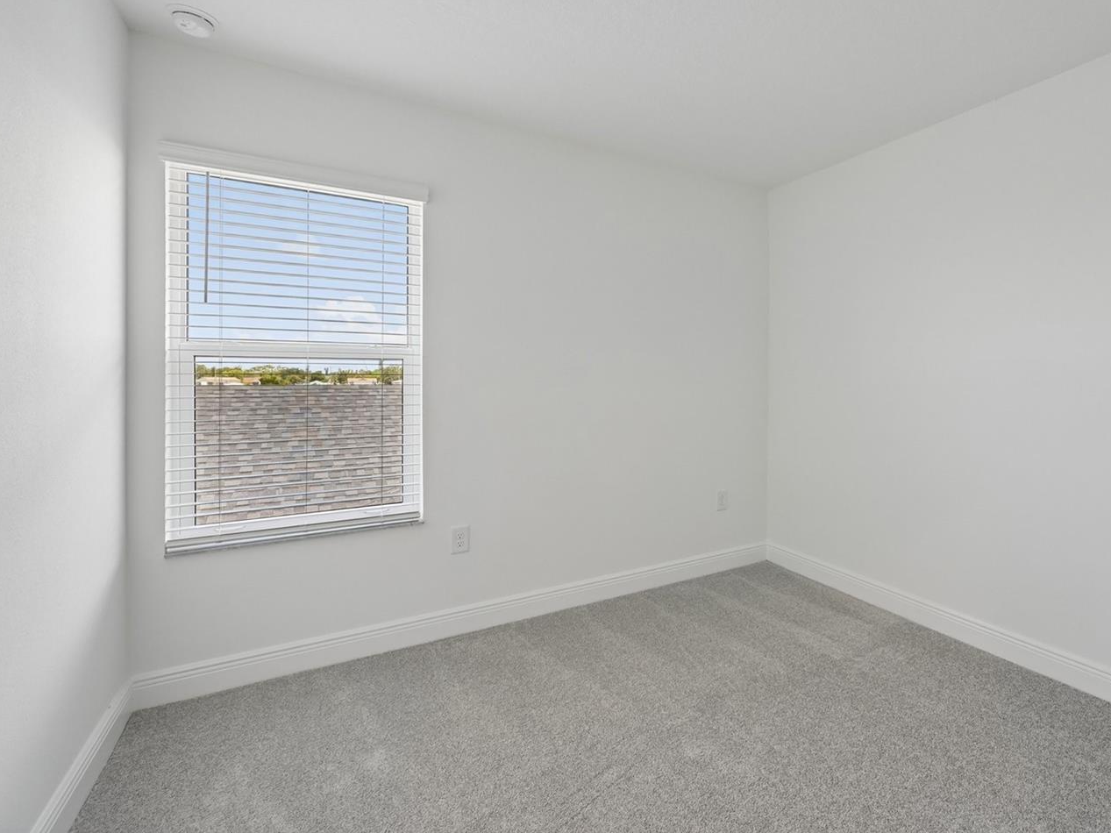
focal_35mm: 17
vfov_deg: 74.4
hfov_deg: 89.3
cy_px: 367
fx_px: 546
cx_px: 689
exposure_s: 1/50
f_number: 8
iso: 400
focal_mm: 14
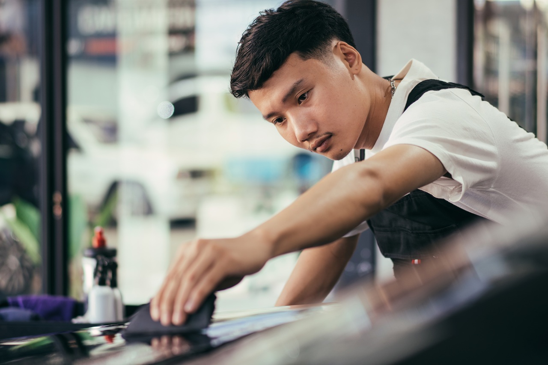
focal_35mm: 82
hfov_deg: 24.6
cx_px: 274
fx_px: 1256
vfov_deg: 16.5
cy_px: 182
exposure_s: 1/160
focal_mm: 55
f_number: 1.8
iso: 125
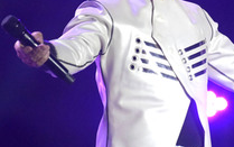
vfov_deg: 1.2
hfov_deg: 1.9
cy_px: 44
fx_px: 7014
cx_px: 199
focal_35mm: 1099
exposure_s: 1/800
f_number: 5.6
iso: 12800
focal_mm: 500
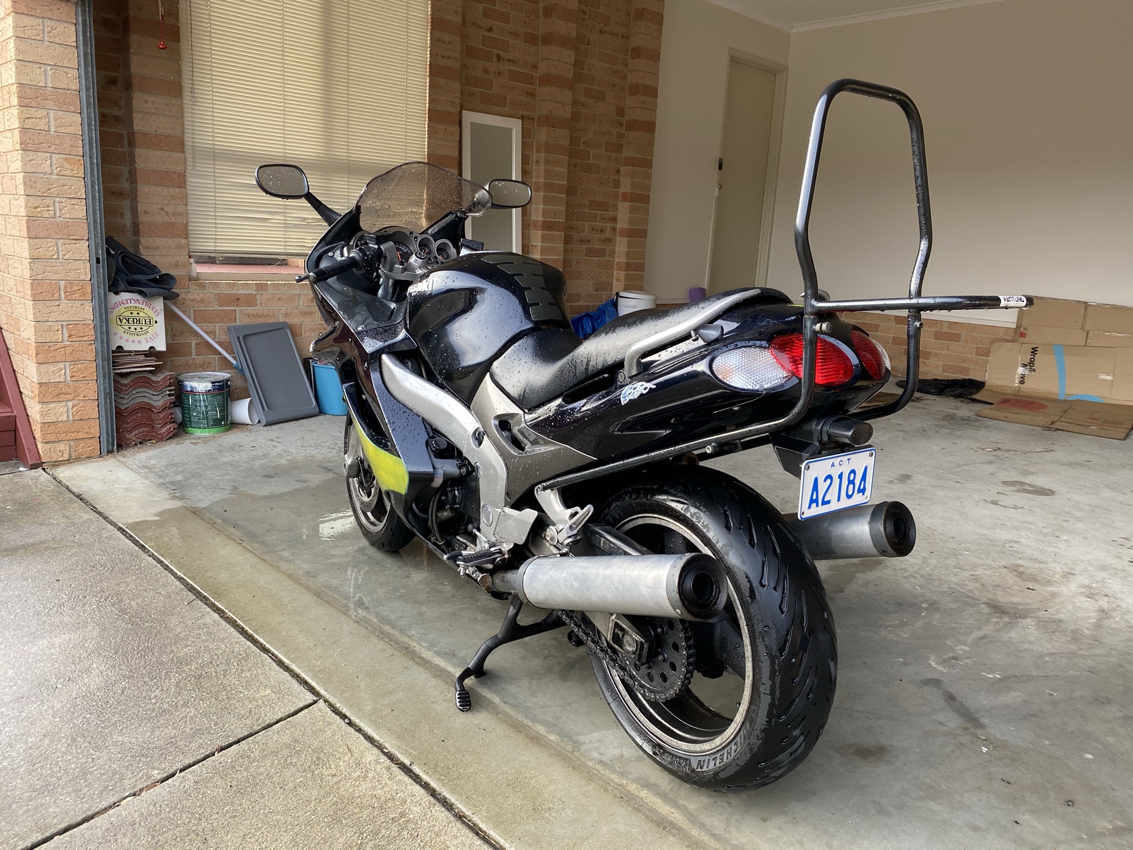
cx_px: 566
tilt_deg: -12.0
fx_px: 851
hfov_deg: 67.3
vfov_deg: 53.1
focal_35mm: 26
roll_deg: -3.5
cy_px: 425
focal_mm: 4.25
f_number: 1.8
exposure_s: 1/121
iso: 64
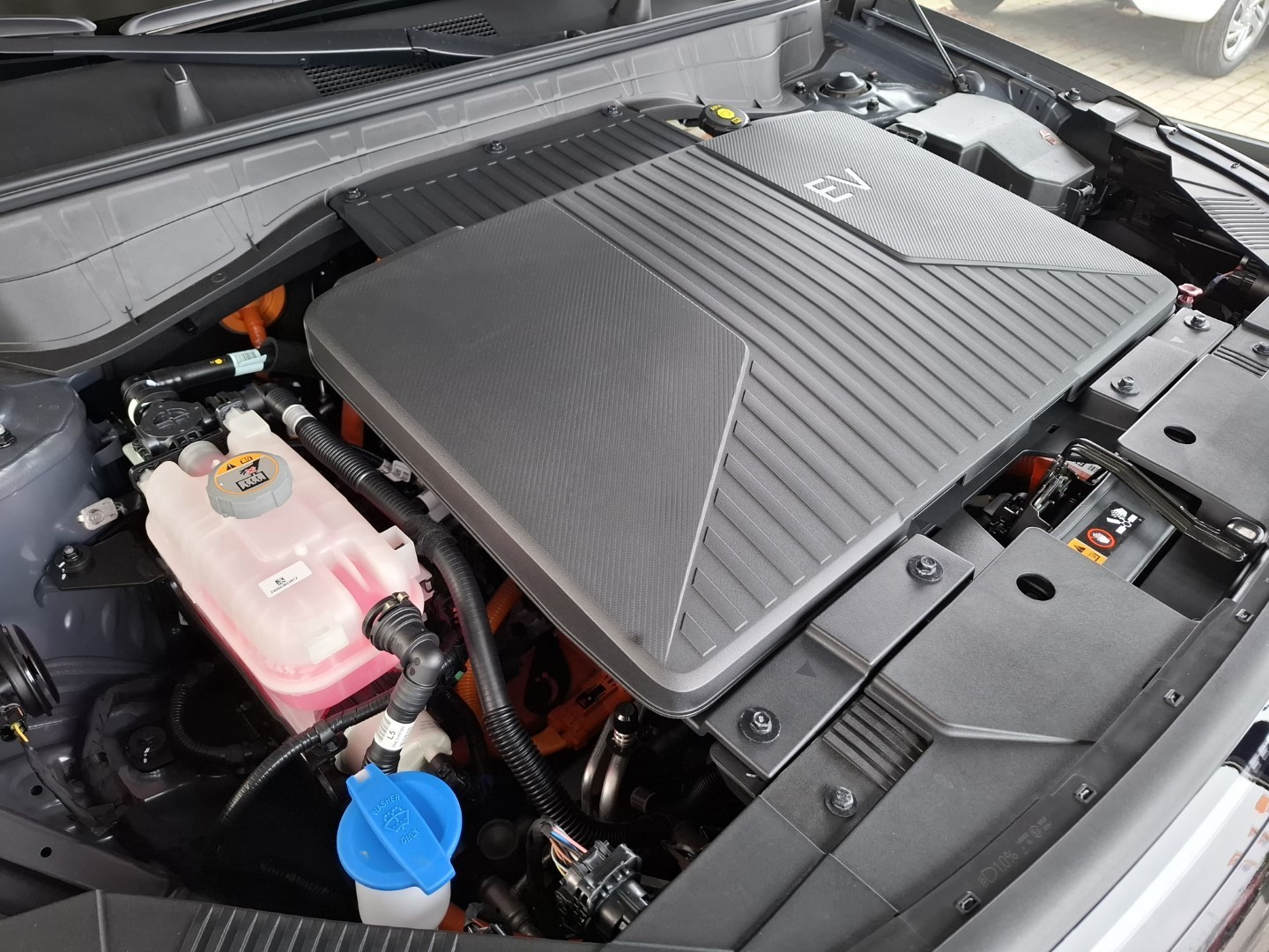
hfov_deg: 73.9
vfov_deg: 58.9
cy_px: 476
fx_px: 843
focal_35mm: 23
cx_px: 634
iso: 320
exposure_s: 1/50
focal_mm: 5.54
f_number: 1.8
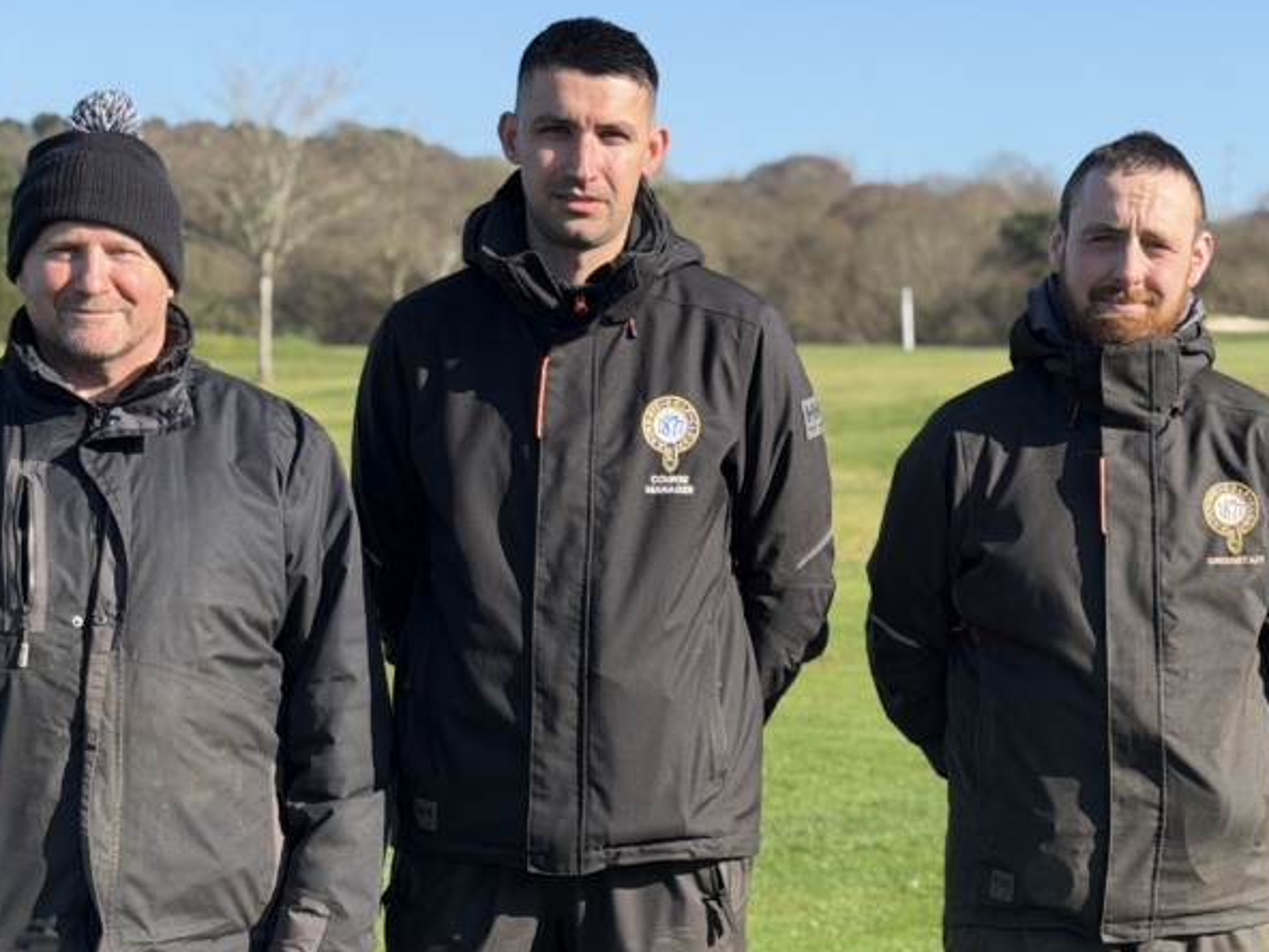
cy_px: 596
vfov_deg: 17.8
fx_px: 3043
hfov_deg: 23.5
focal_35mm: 83
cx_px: 842
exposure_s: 1/3378
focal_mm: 6.76
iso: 64
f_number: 1.78
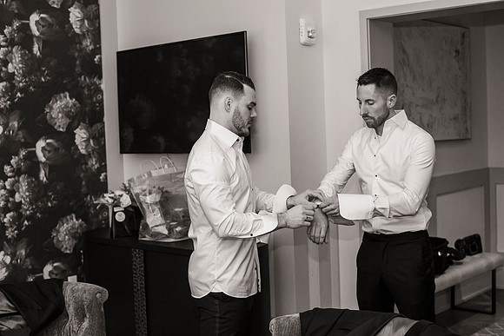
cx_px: 252
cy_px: 168
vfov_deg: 27.0
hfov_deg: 39.6
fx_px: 700
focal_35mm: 50
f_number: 4
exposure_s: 1/125
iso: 800
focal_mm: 50
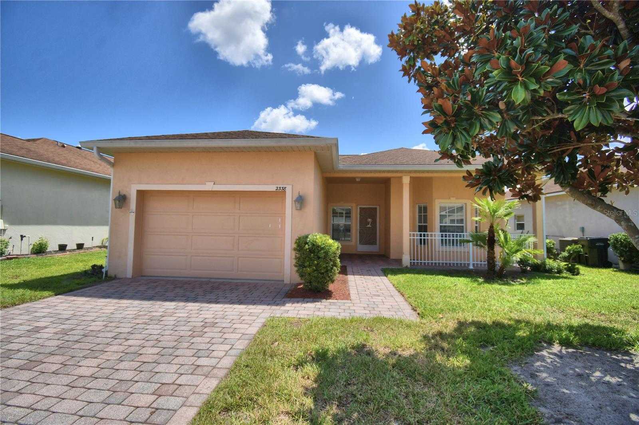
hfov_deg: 100.4
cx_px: 320
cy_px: 212
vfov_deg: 77.3
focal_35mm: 15
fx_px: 266
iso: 100
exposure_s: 1/1250
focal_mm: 10
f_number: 4.5
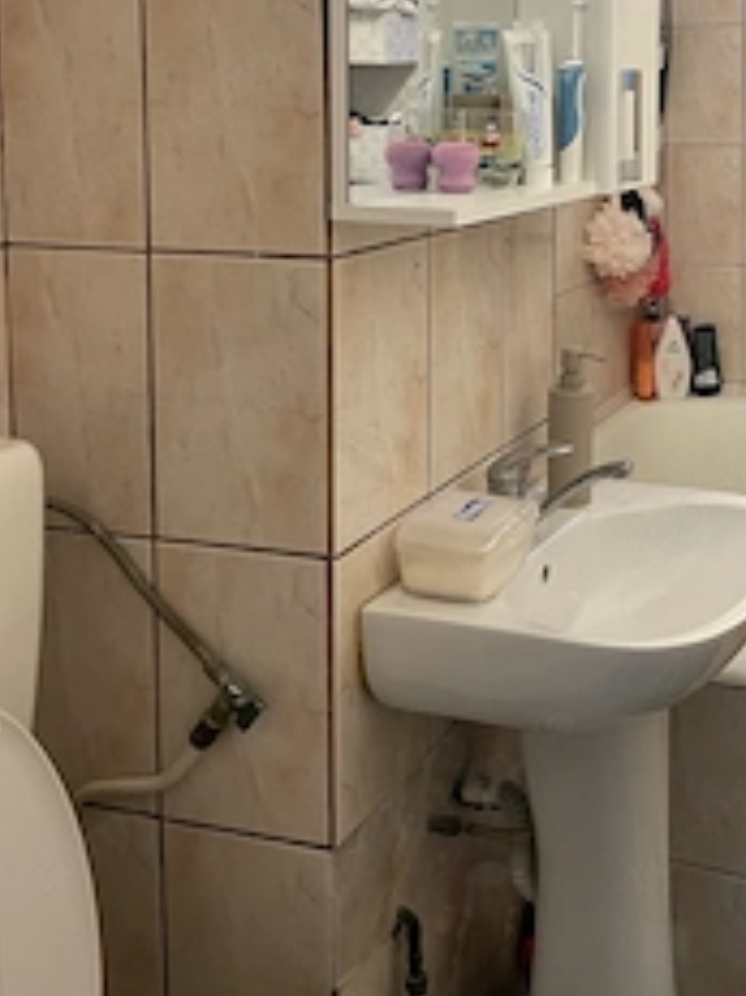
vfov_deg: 40.5
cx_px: 608
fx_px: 1294
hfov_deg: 31.2
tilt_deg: -4.0
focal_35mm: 45
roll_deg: +0.0
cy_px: 207
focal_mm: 4.2
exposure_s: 1/50
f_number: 1.6
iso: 125
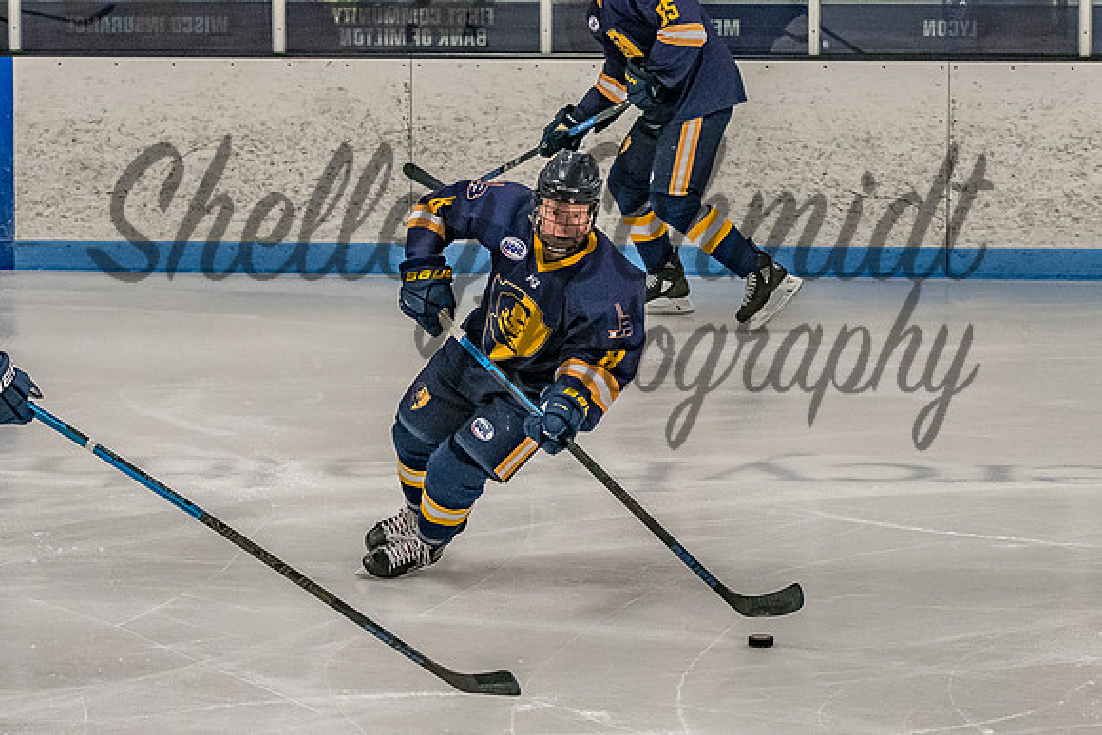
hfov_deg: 10.9
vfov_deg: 7.3
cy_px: 271
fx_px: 5757
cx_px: 517
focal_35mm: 188
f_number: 3.5
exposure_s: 1/800
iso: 2000
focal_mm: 82
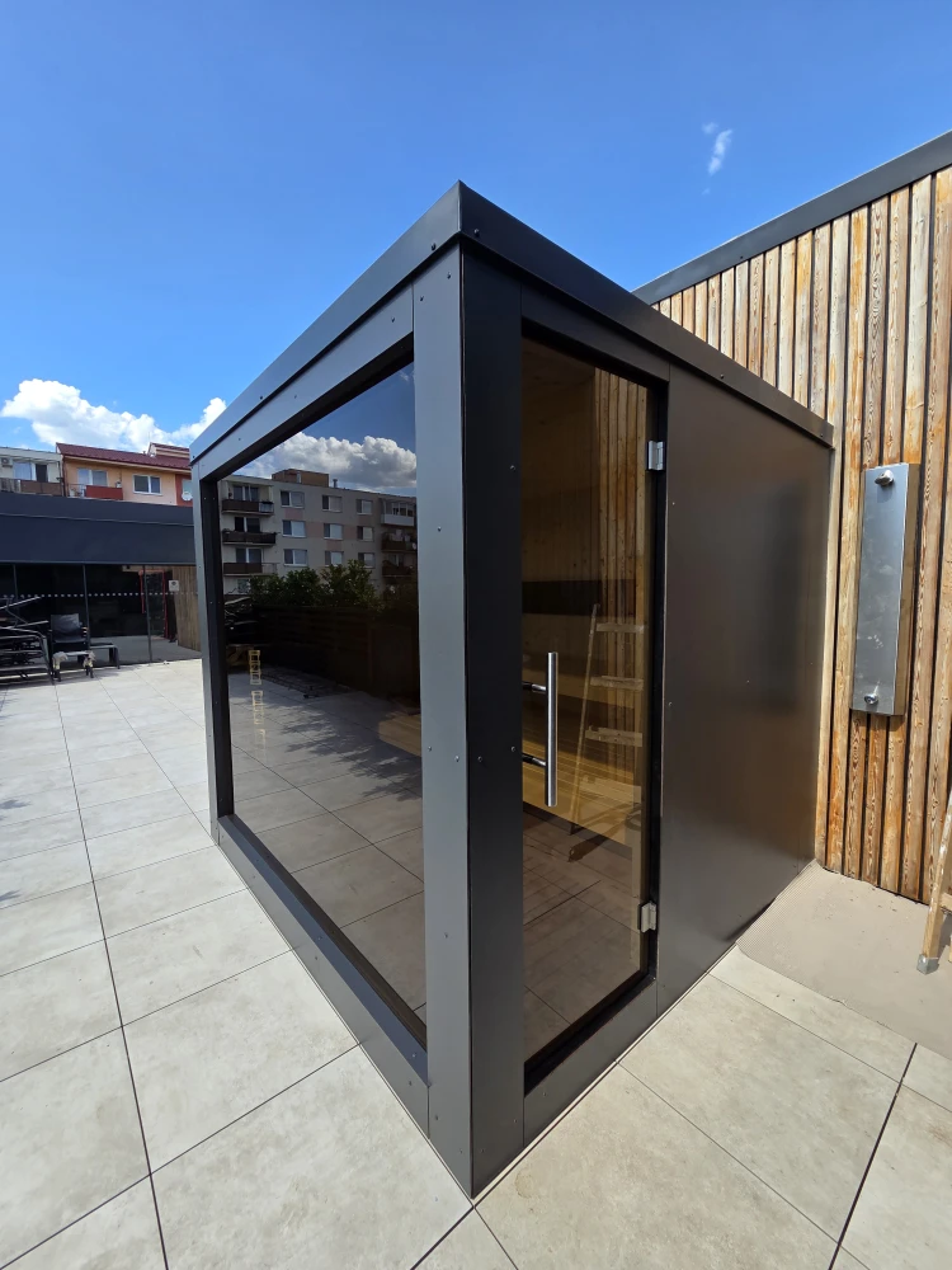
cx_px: 476
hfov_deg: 89.9
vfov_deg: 106.2
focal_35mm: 13
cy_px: 635
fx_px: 477
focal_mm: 2.2
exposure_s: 1/1016
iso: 50
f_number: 2.2
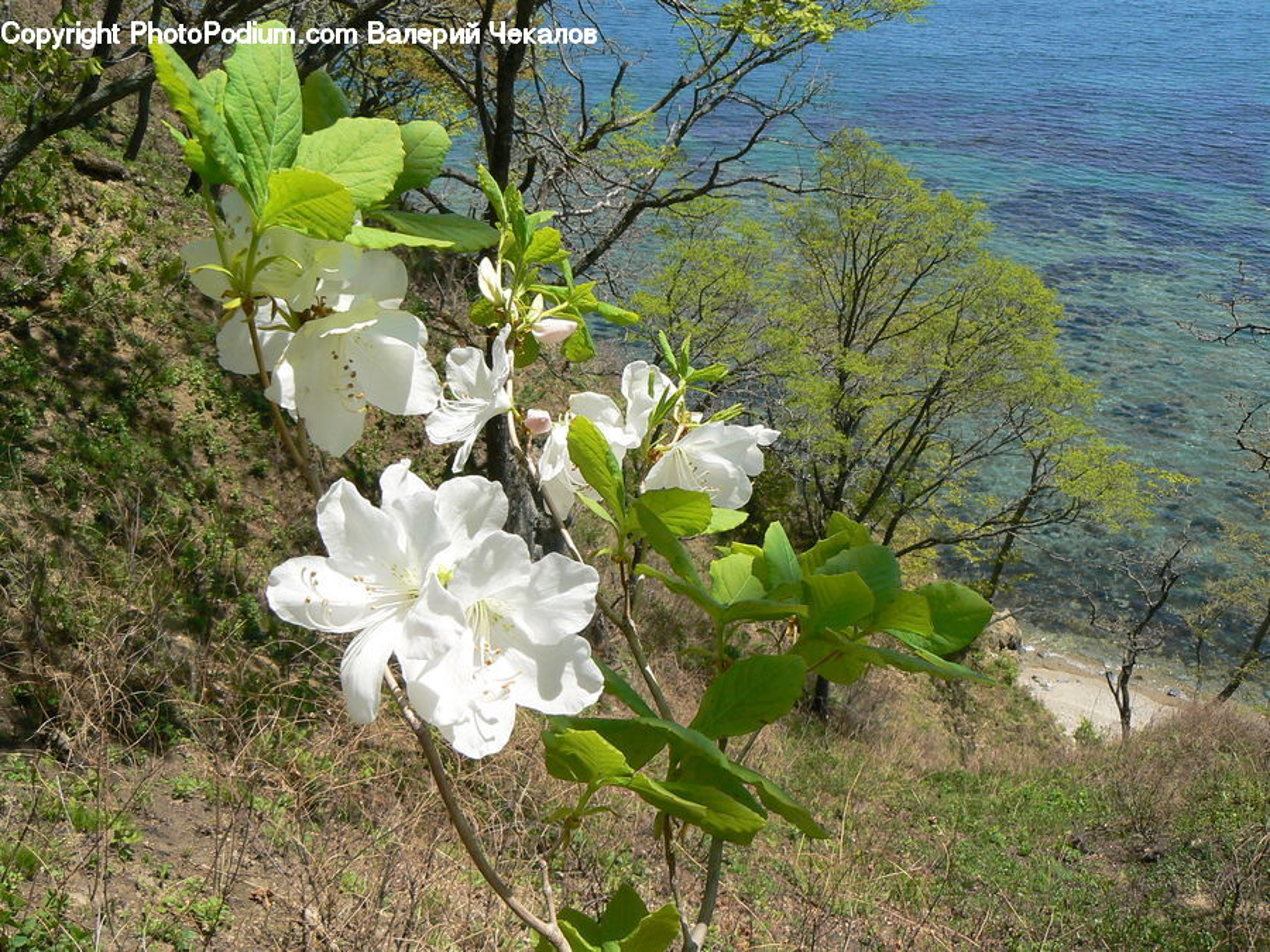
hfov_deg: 51.4
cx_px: 635
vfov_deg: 39.7
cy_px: 476
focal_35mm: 36
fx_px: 1321
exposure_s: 1/250
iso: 80
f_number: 8
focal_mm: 6
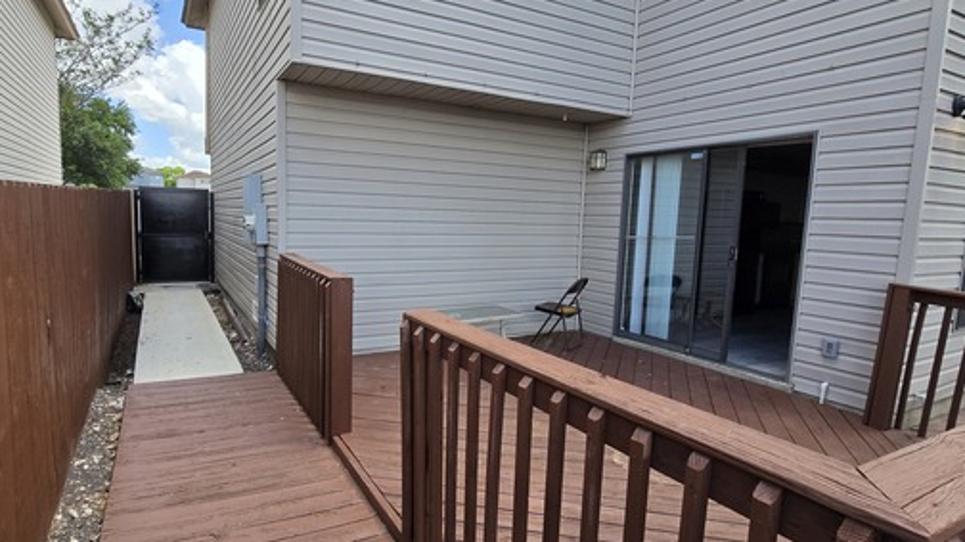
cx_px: 406
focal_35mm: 18
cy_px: 266
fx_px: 460
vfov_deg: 60.9
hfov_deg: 91.9
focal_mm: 2.2
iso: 50
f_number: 2.2
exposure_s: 1/758
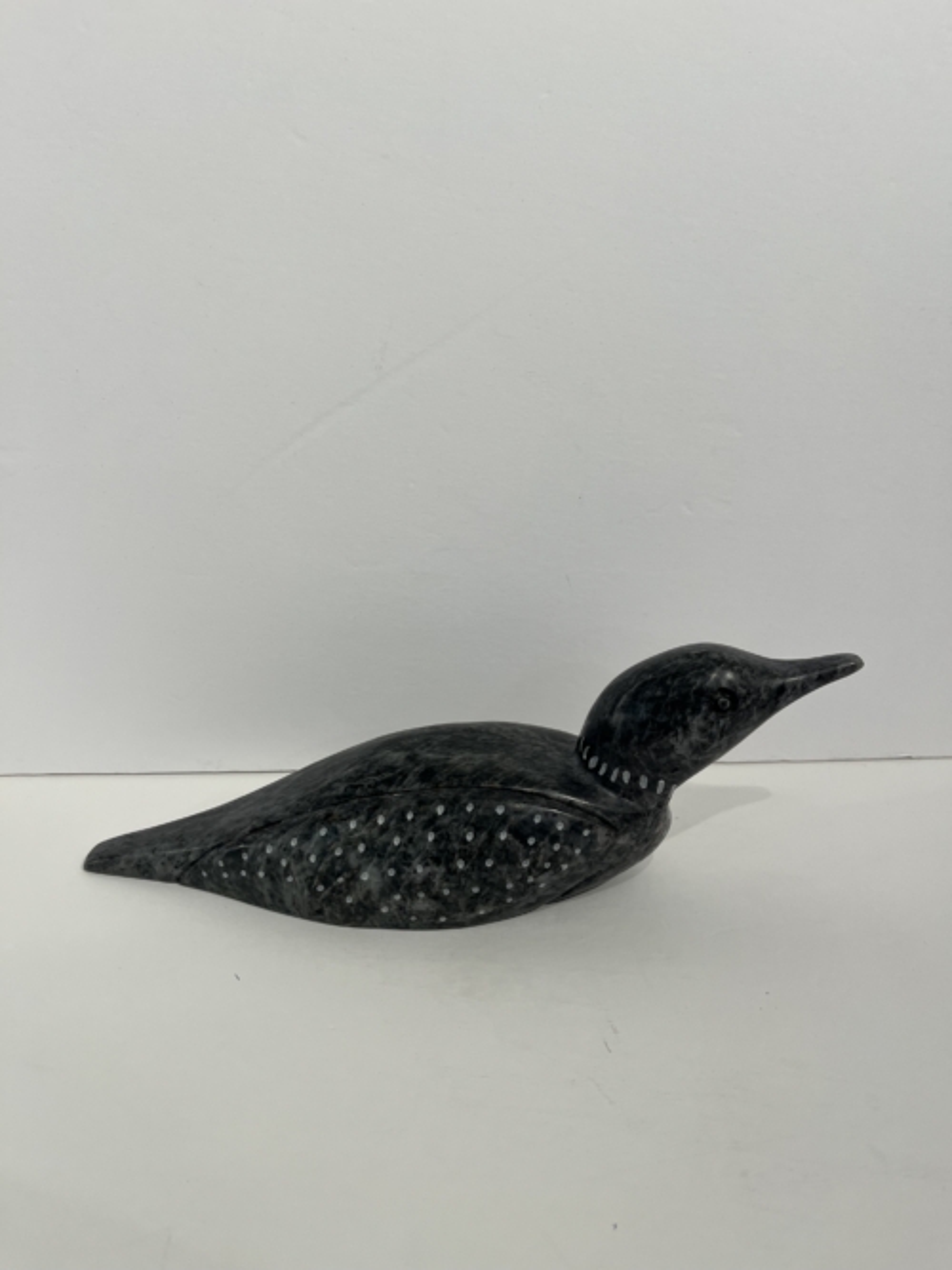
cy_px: 635
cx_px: 476
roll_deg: +1.9
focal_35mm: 26
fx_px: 954
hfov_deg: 53.0
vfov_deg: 67.3
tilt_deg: -25.2
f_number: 1.6
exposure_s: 1/120
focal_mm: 5.1
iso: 50
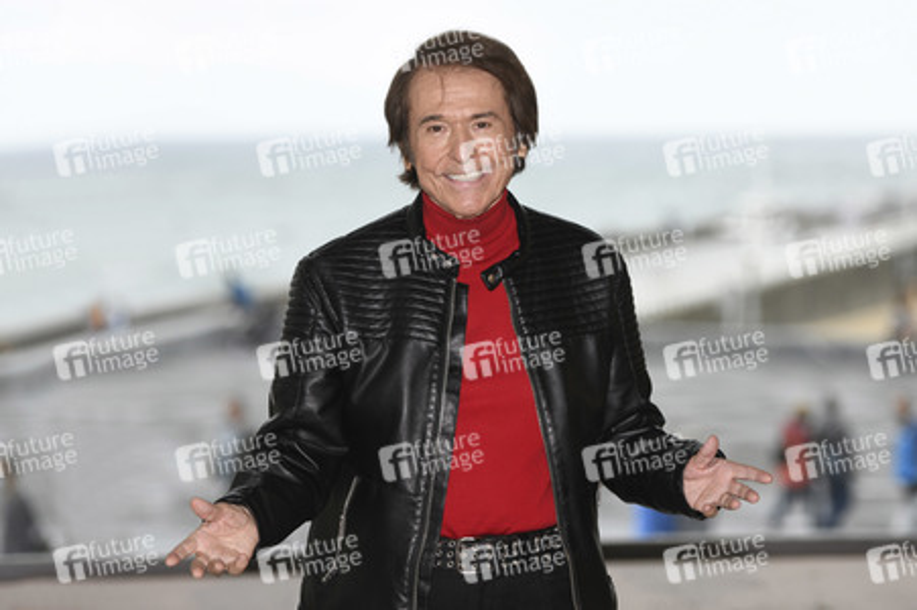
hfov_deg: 18.6
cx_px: 458
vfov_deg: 12.4
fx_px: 2800
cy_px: 305
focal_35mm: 110
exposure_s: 1/640
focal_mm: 110
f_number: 3.2
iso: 400
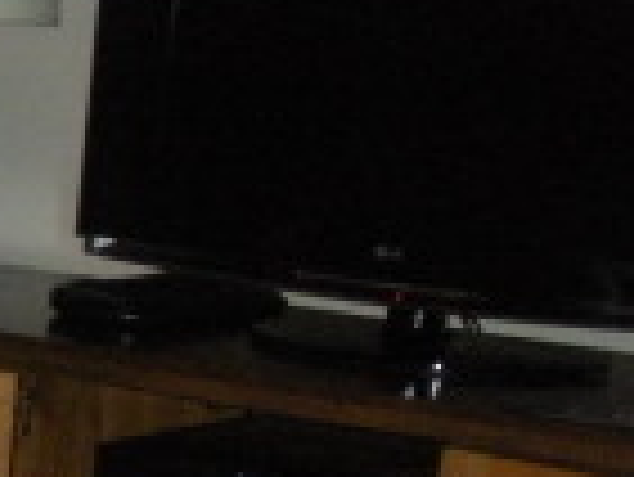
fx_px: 2988
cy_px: 688
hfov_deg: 11.3
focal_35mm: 163
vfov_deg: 8.9
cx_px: -504
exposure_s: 1/60
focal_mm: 6.3
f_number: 3.5
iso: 436
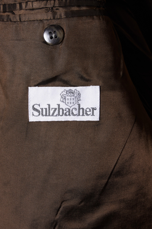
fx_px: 524
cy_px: 114
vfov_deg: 24.6
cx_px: 76
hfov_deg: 16.5
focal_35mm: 82
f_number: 9
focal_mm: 55
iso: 200
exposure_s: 1/100
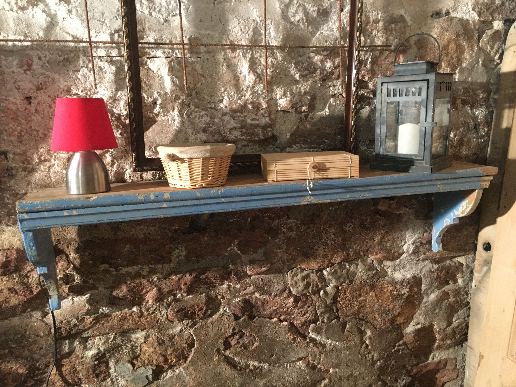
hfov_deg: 61.7
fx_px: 432
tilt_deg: -8.9
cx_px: 258
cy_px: 194
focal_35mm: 29
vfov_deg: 48.2
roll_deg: +1.2
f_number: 2.2
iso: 200
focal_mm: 4.15
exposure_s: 1/17
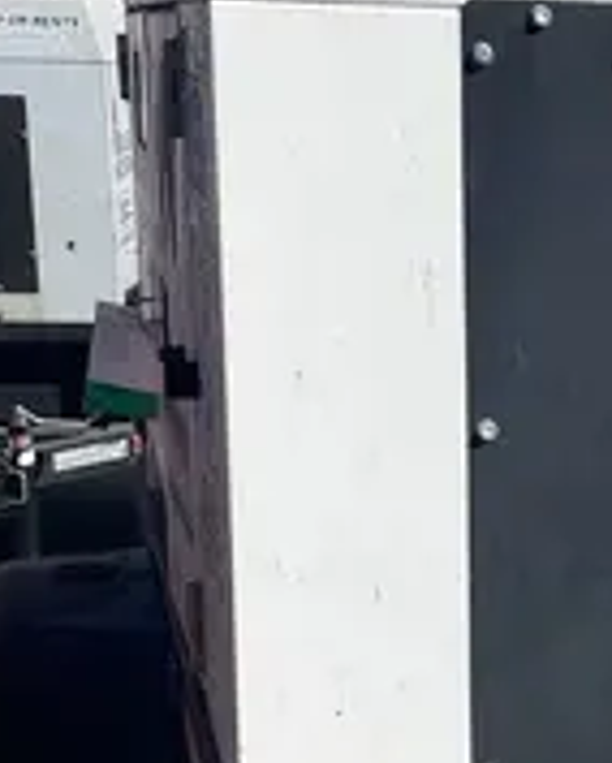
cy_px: 649
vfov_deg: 18.0
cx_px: 832
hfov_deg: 14.0
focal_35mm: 105
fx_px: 2373
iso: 32
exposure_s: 1/4464
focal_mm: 4.2
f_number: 1.6
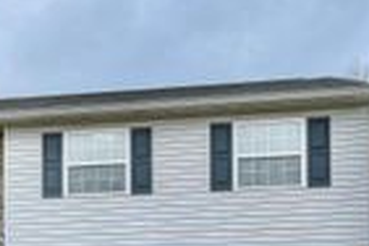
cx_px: 86
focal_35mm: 64
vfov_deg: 19.6
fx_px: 656
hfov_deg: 30.8
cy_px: 321
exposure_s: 1/25
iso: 100
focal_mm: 18
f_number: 11
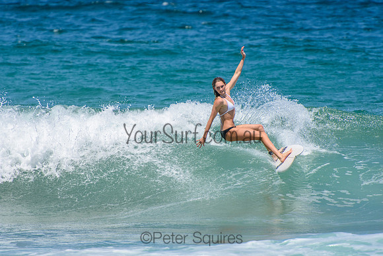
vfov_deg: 2.3
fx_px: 6385
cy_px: 128
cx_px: 192
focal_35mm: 600
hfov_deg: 3.4
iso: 280
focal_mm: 400
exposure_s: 1/2000
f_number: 5.6
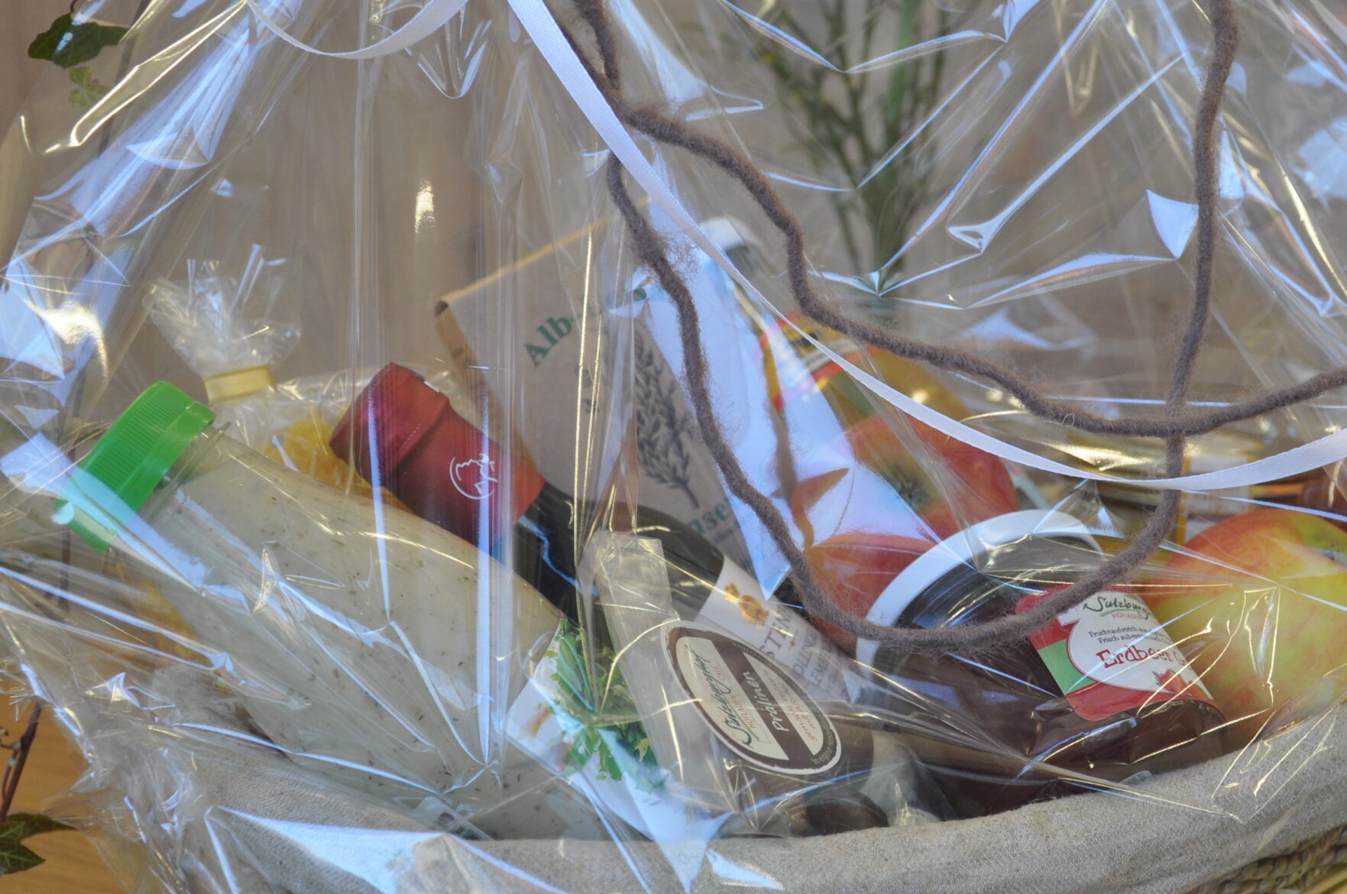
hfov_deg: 32.8
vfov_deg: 22.2
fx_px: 2279
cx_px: 831
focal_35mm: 61
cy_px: 467
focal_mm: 28
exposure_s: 1/80
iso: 400
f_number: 4.2
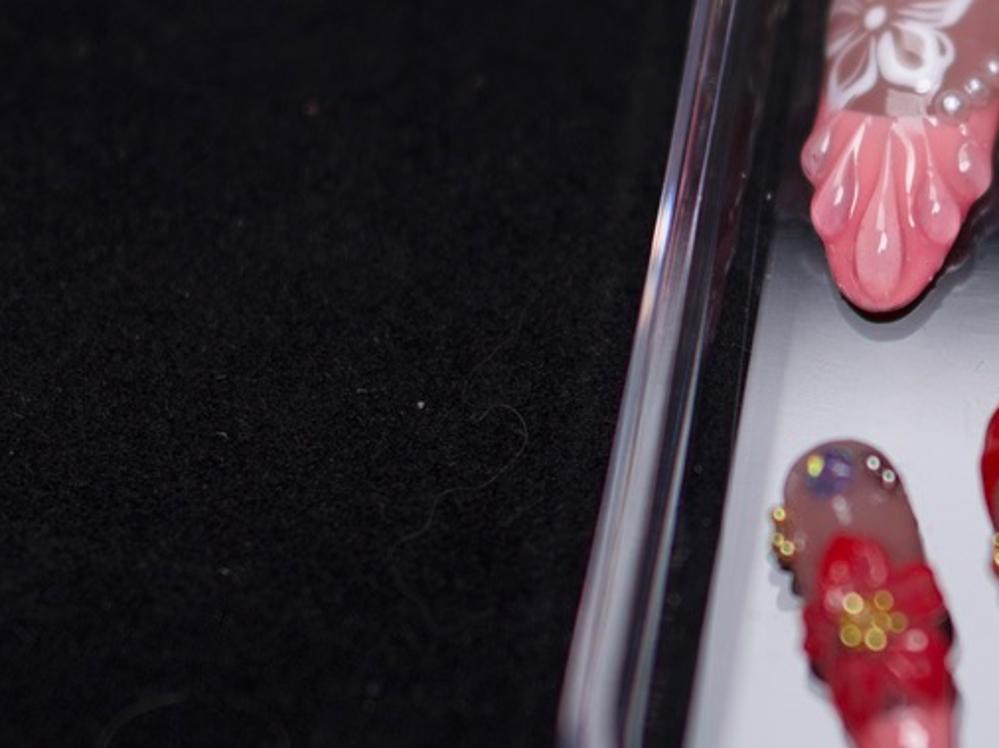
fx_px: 3029
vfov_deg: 14.0
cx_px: 1414
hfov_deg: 17.2
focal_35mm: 105
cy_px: 212
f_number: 1.4
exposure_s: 1/200
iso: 100
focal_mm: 24
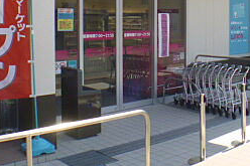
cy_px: 14
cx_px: 157
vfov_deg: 15.7
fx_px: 597
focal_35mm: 86
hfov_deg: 23.6
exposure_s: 1/500
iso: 100
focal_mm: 5.7
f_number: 2.9
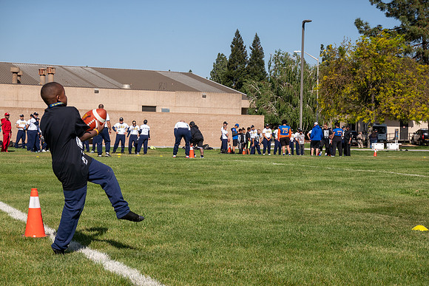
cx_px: 214
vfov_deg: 18.2
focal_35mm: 75
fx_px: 894
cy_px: 143
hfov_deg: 27.0
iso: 200
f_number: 4
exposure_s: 1/1600
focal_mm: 27.44
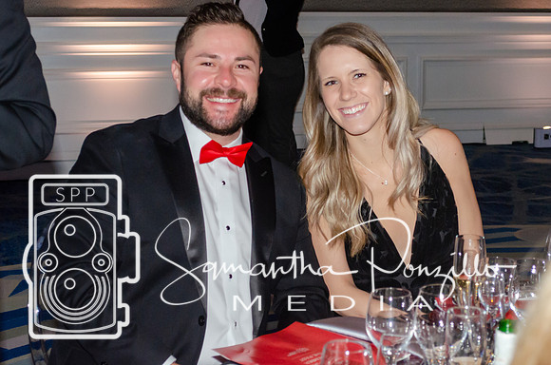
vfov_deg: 15.9
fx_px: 1306
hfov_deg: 23.8
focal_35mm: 86
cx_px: 305
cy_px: 146
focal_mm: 44
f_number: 5.3
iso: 2000
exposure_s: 1/60
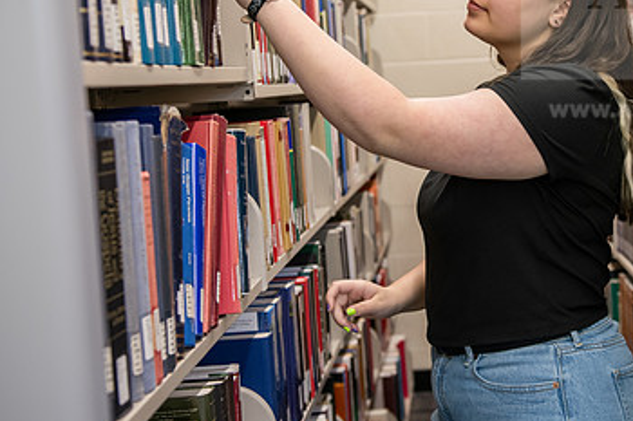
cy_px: 147
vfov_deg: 21.5
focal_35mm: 63
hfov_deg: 31.4
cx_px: 467
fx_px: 1107
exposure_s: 1/200
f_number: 3.2
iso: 1000
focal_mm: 38
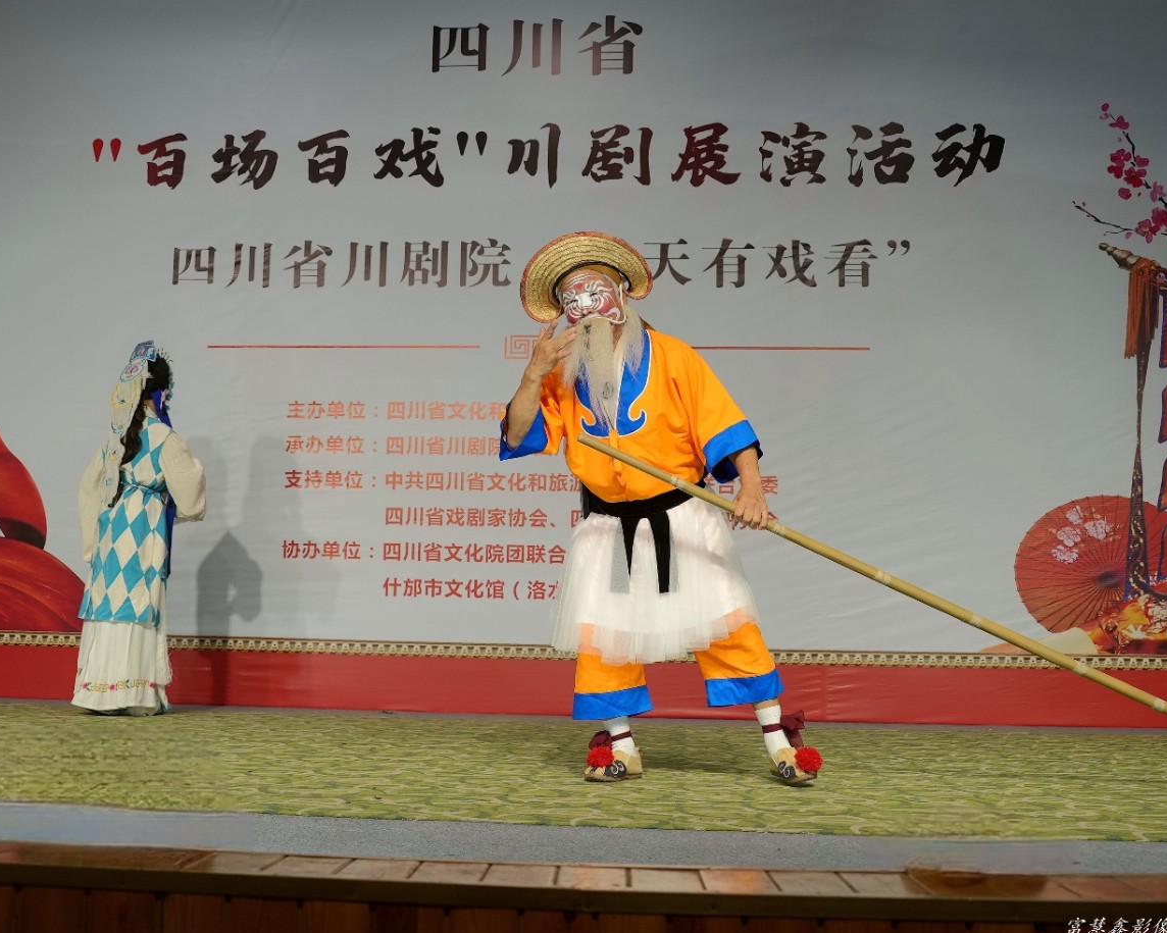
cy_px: 468
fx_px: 1071
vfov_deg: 47.1
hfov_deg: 57.0
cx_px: 504
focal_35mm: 31
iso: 400
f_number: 4
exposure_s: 1/160
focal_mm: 27
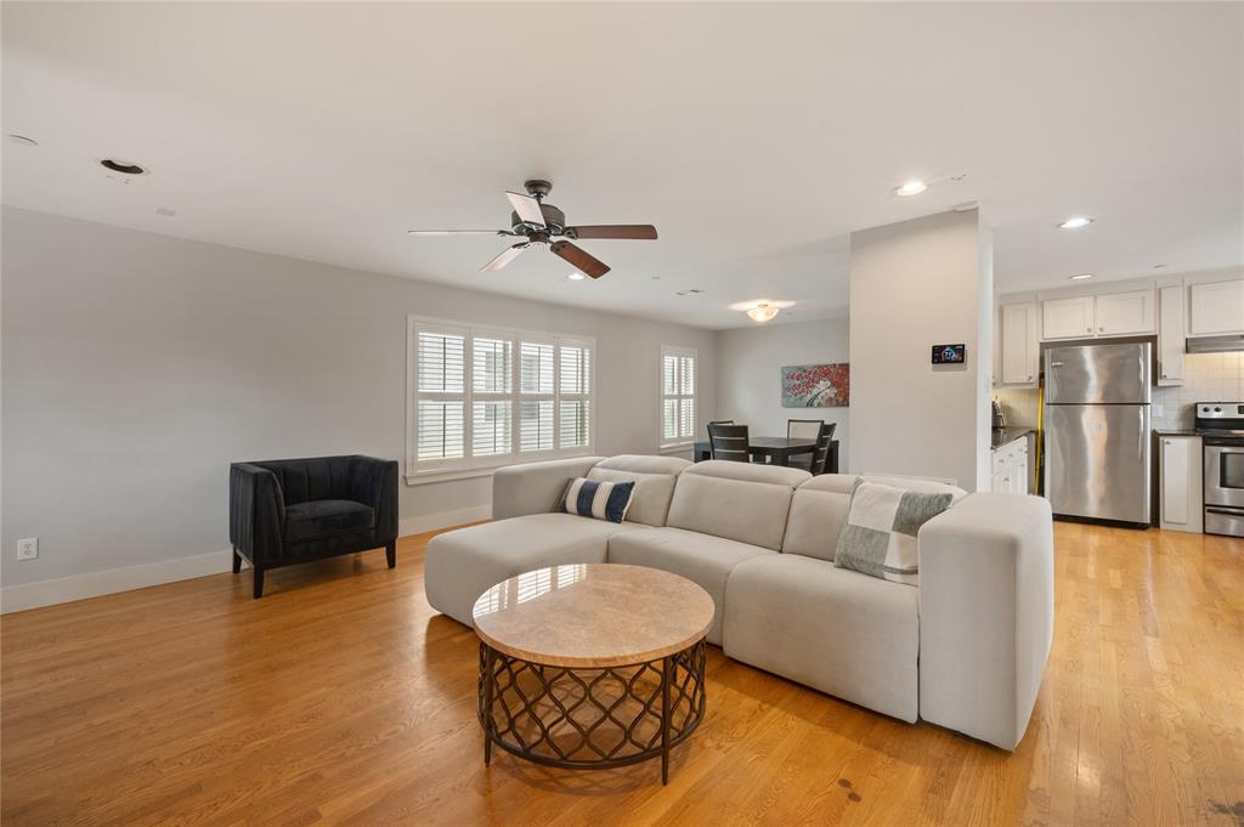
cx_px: 622
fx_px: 483
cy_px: 414
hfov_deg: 104.3
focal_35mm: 14
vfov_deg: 81.1
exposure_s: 1/25
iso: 800
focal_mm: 14
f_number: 13
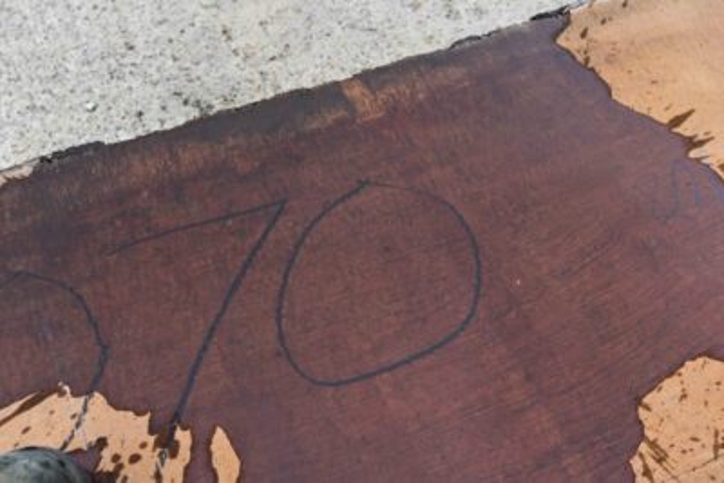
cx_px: 362
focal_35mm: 35
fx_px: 704
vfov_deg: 37.9
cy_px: 242
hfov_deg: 54.4
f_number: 8
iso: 400
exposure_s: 1/250
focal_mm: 35
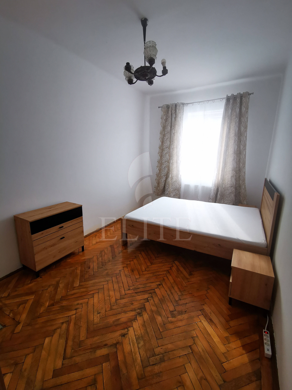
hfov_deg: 78.1
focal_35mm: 16
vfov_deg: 94.5
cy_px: 195
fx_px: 180
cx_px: 146
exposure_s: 1/60
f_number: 2.2
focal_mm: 2.35
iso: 160
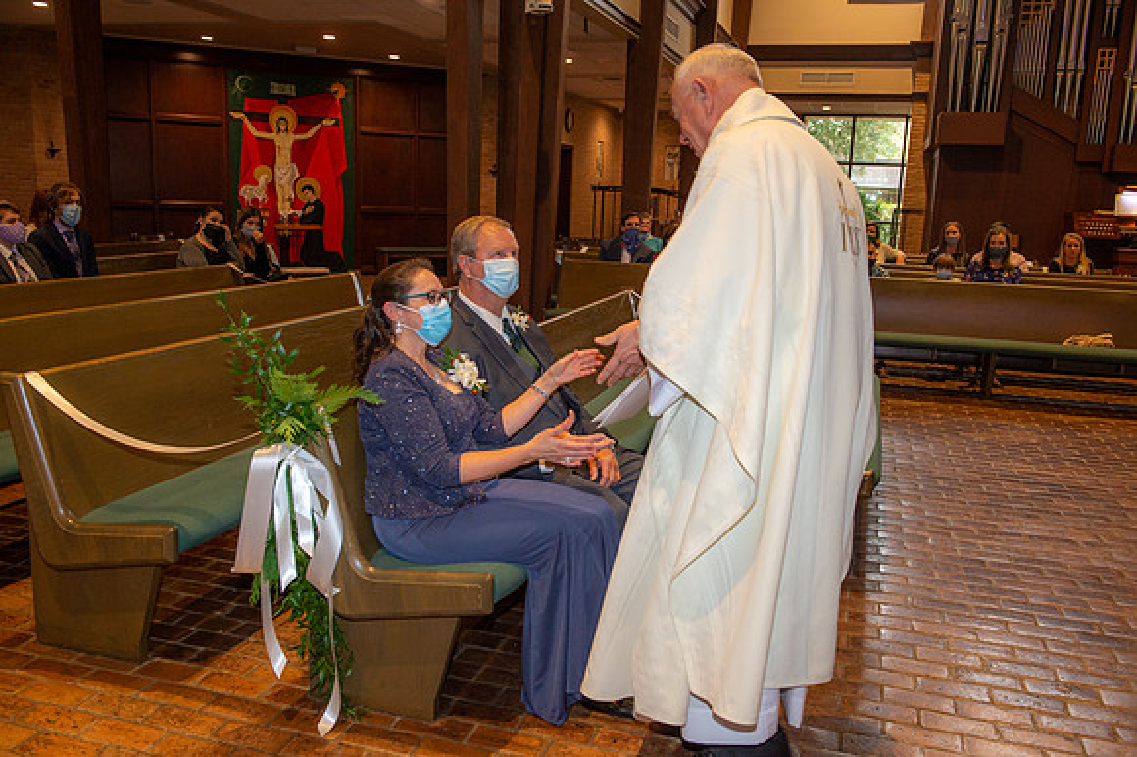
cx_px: 568
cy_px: 378
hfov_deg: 58.7
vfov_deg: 41.1
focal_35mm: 32
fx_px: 1010
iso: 1600
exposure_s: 1/125
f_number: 5.6
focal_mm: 32
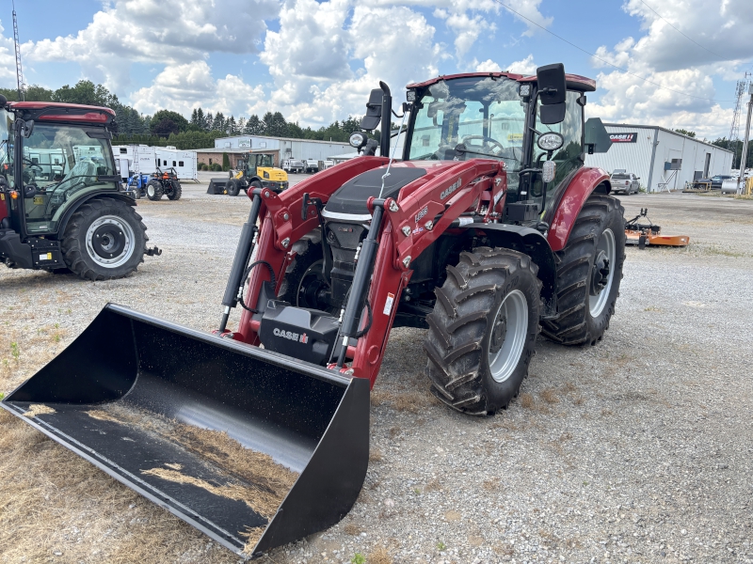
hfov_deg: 67.3
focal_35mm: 26
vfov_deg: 53.1
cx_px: 376
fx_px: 566
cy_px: 282
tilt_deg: -11.1
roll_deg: -0.6
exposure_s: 1/910
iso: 50
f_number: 1.6
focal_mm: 5.96
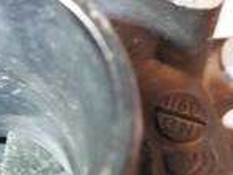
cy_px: 132
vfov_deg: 15.2
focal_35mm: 97
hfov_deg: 20.1
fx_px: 653
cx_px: 57
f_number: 3.6
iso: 2000
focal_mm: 15
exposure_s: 1/125
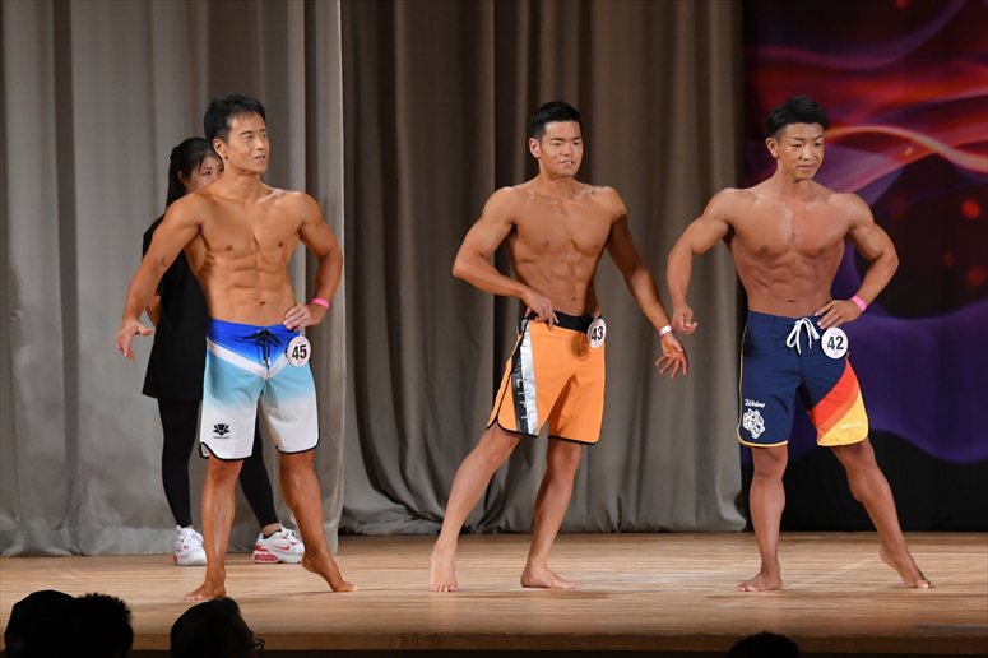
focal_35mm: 225
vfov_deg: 6.1
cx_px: 494
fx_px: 6172
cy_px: 329
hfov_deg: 9.2
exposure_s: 1/400
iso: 3200
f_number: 5.6
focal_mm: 150
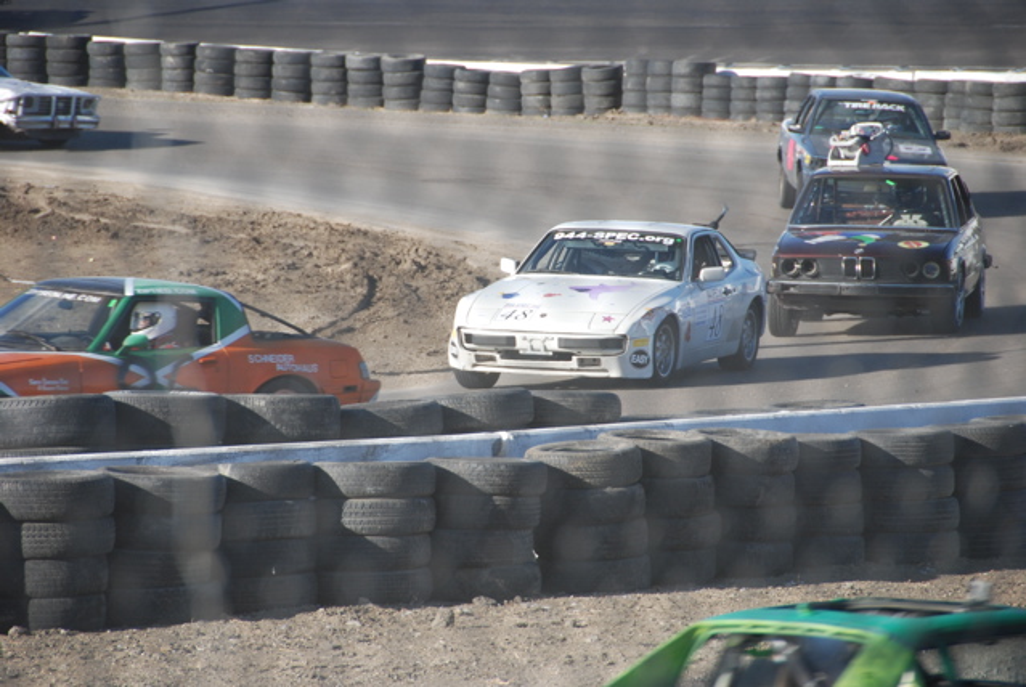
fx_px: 8562
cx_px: 513
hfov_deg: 6.9
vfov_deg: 4.6
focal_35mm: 300
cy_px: 344
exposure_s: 1/500
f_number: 5.6
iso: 200
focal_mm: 200
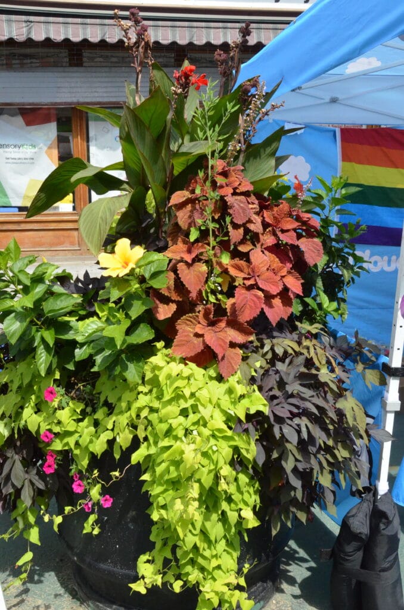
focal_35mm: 39
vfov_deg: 49.6
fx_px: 660
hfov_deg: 34.1
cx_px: 202
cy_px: 305
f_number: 16
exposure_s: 1/1000
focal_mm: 26
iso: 3200
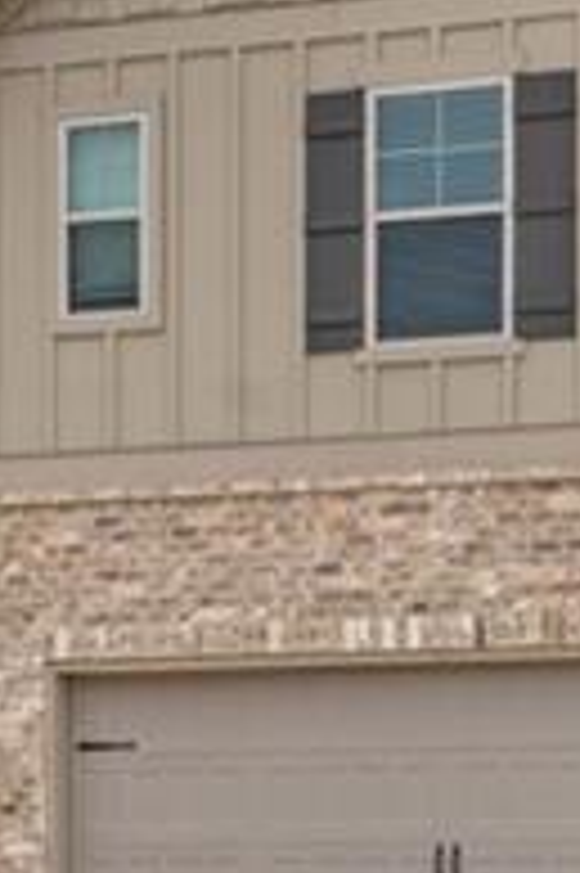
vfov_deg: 13.8
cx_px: 274
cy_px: 662
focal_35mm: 148
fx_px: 3583
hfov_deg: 9.3
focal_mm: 28
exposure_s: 1/320
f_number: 10
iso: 100
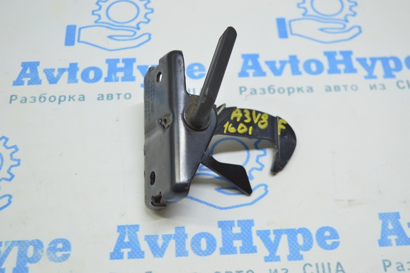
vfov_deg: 26.4
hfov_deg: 38.9
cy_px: 136
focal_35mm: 51
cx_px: 205
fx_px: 580
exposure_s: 1/40
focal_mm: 34
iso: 400
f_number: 4.5
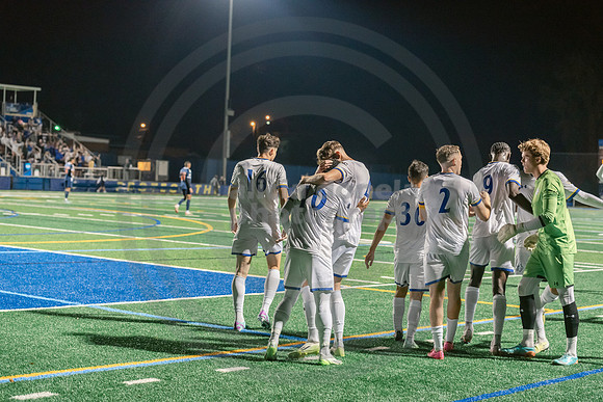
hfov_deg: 28.8
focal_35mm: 70
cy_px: 201
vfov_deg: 19.5
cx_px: 302
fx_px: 1173
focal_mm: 70
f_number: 3.5
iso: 2500
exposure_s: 1/320
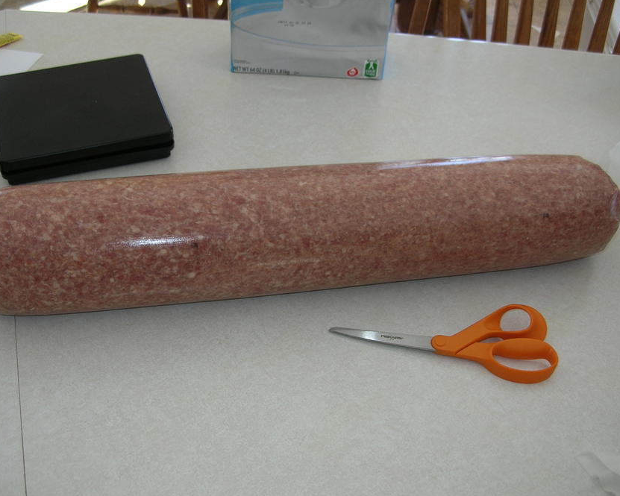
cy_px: 248
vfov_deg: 39.2
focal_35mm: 38
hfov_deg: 47.9
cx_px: 302
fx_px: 697
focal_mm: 6
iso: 50
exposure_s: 1/30
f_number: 2.7
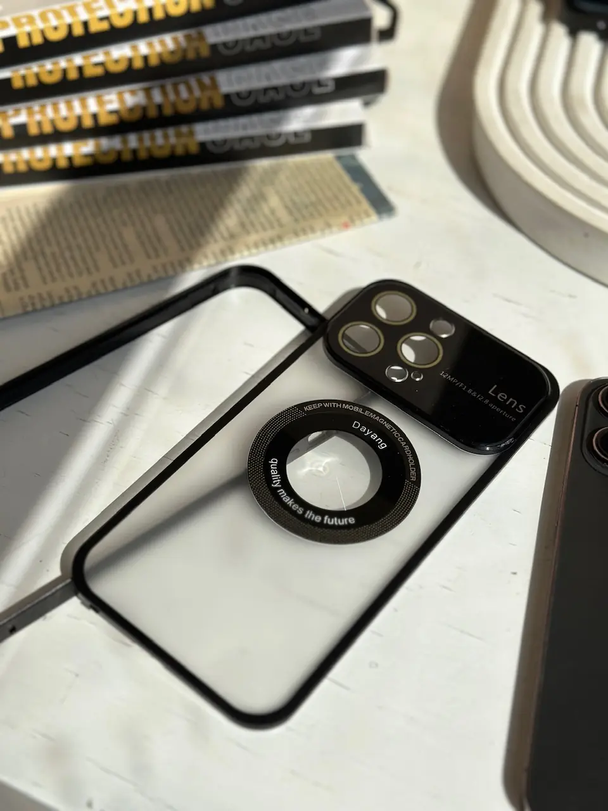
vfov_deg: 39.7
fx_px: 1124
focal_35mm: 48
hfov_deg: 30.3
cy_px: 406
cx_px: 304
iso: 80
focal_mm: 6.86
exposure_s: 1/9804
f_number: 1.78
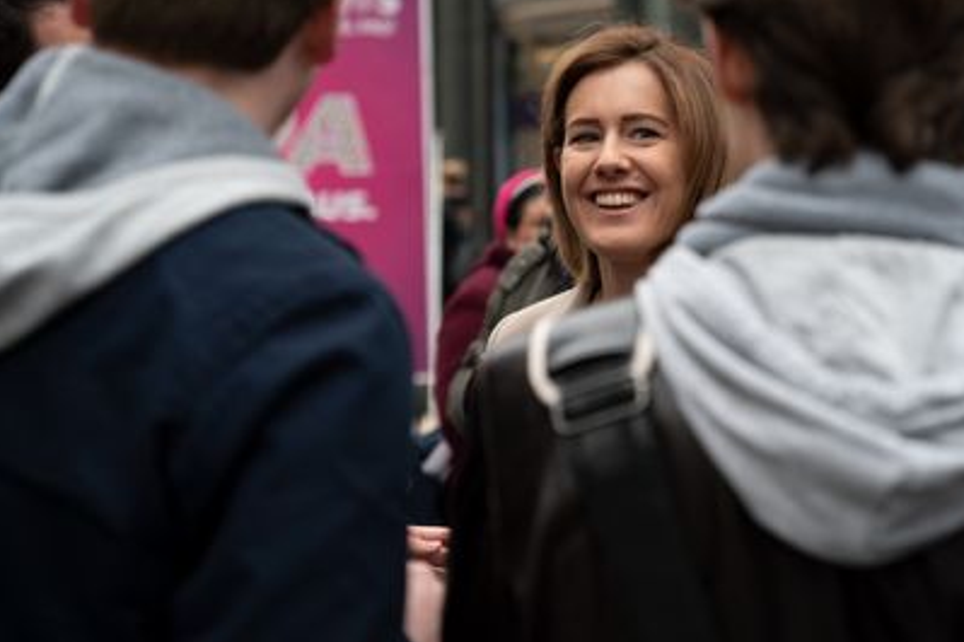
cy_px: 244
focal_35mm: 77
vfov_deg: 17.7
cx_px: 561
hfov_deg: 26.3
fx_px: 2062
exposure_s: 1/400
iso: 100
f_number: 2.8
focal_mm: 60
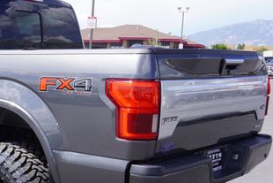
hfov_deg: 29.5
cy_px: 141
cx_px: 21
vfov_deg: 20.7
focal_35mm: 65
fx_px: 493
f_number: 8
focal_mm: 21
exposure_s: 1/125
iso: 100
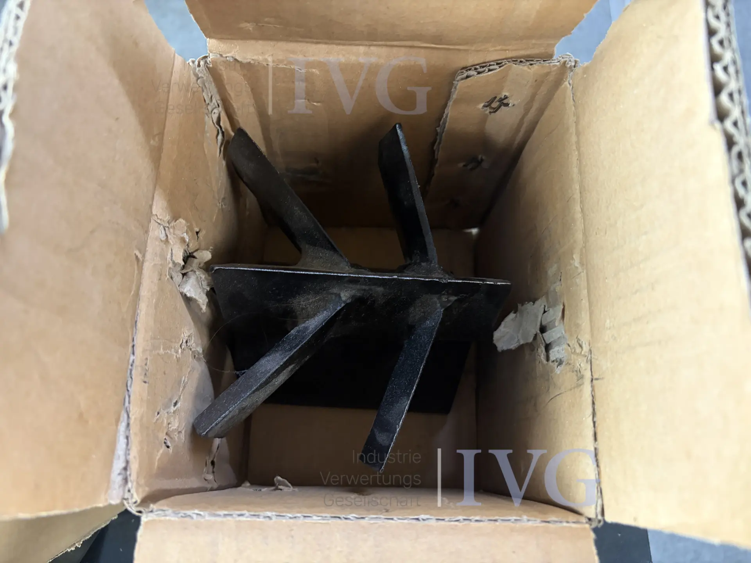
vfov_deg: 53.1
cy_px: 282
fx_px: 564
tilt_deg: -72.8
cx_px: 376
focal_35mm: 26
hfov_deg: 67.3
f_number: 1.6
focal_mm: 5.96
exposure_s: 1/50
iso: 400
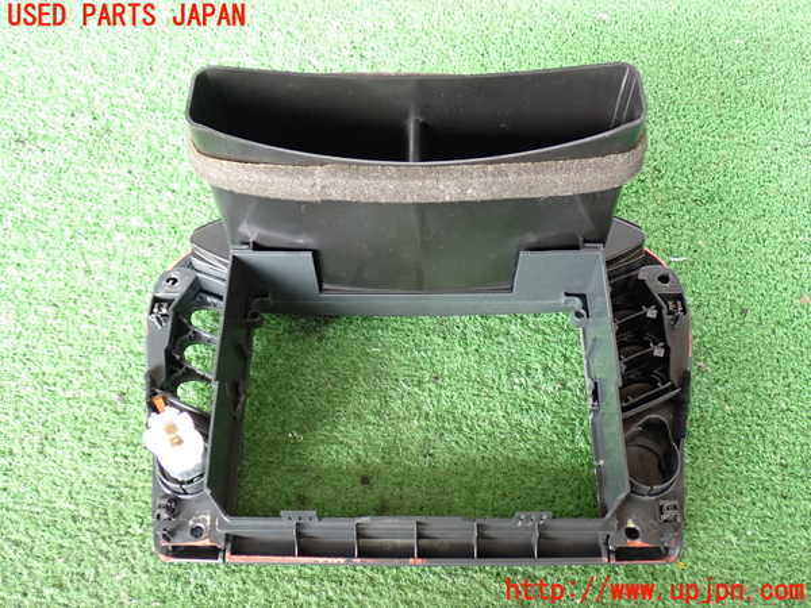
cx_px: 406
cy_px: 304
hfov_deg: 51.4
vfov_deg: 39.7
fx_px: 843
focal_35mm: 36
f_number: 2.5
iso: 200
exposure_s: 1/40
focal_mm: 6.37
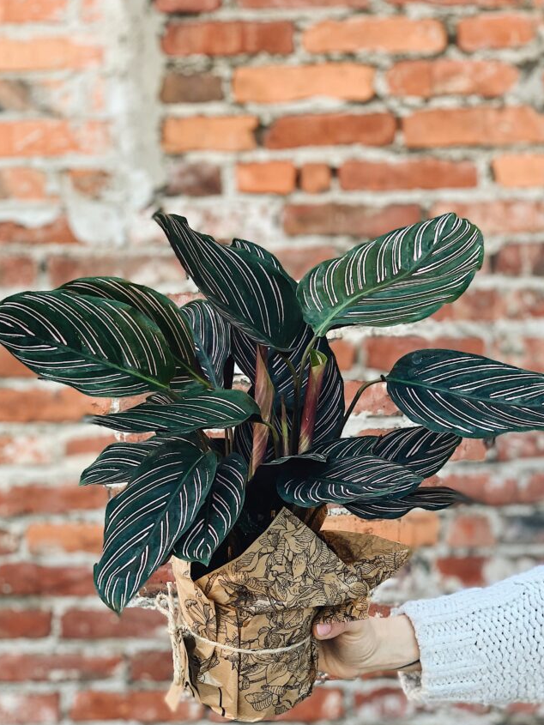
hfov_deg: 23.3
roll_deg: +0.9
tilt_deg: -4.4
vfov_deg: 30.7
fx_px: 1320
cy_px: 429
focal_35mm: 63
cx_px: 284
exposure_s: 1/122
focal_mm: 6
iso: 32
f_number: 2.4
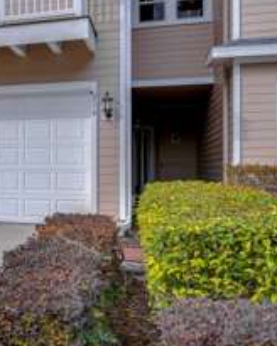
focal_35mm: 46
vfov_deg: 39.3
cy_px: 90
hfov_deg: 28.2
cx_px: -62
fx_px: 471
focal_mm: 14
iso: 100
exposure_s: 1/1250
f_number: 4
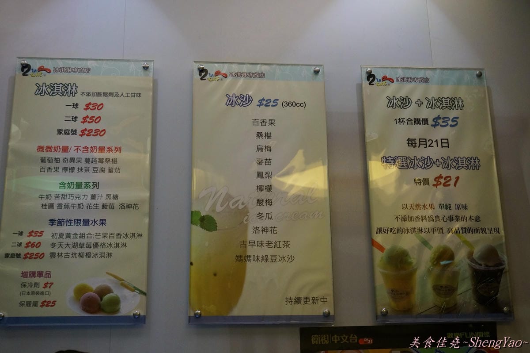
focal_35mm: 42
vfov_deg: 31.8
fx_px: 618
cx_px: 265
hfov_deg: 46.4
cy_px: 176
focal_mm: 28
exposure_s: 1/160
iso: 1250
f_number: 4.5
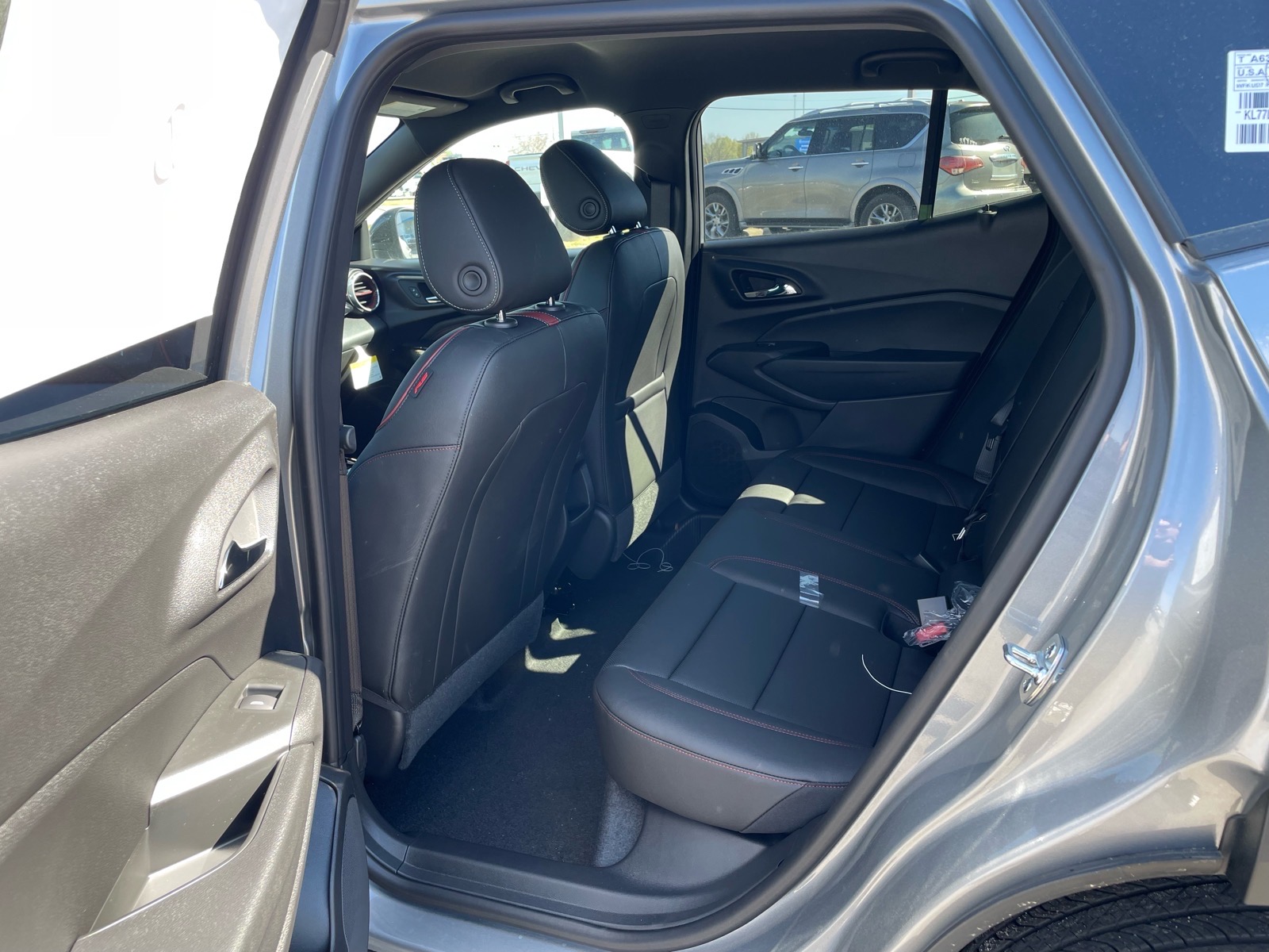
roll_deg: +2.8
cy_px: 476
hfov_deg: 67.3
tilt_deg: -16.8
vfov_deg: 53.1
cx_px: 634
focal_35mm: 26
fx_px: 953
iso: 32
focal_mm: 4.2
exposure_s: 1/132
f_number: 1.6
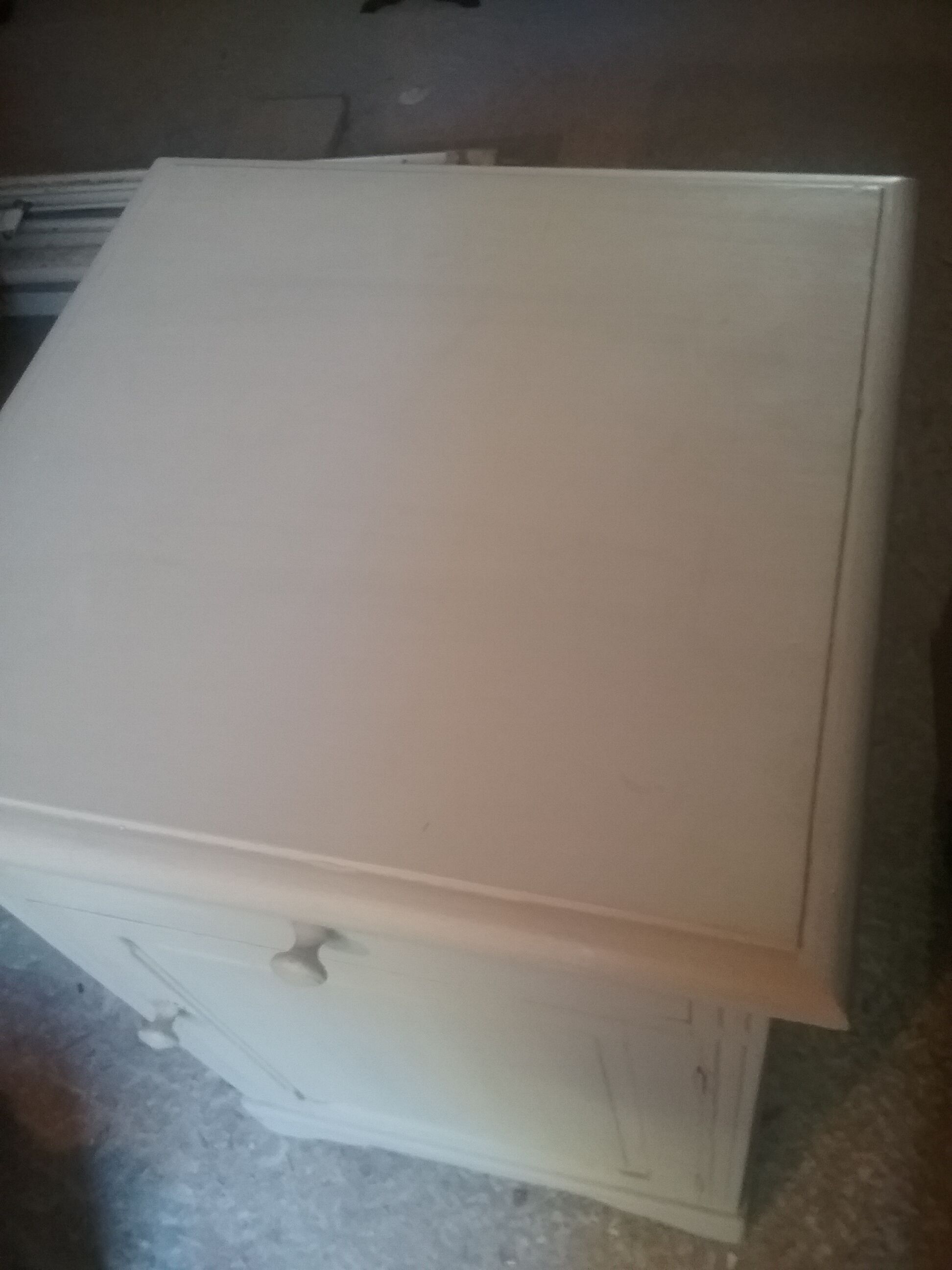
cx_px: 476
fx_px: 1137
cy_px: 635
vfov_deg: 58.4
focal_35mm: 31
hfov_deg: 45.4
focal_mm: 3.3
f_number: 2.2
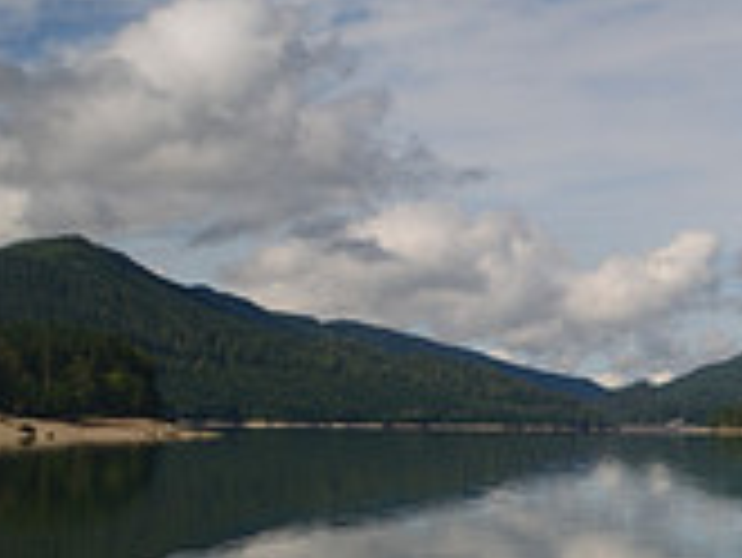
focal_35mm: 91
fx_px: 1952
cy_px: 320
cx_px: 1003
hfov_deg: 19.6
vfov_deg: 16.3
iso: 180
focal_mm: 18
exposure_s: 1/125
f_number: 11
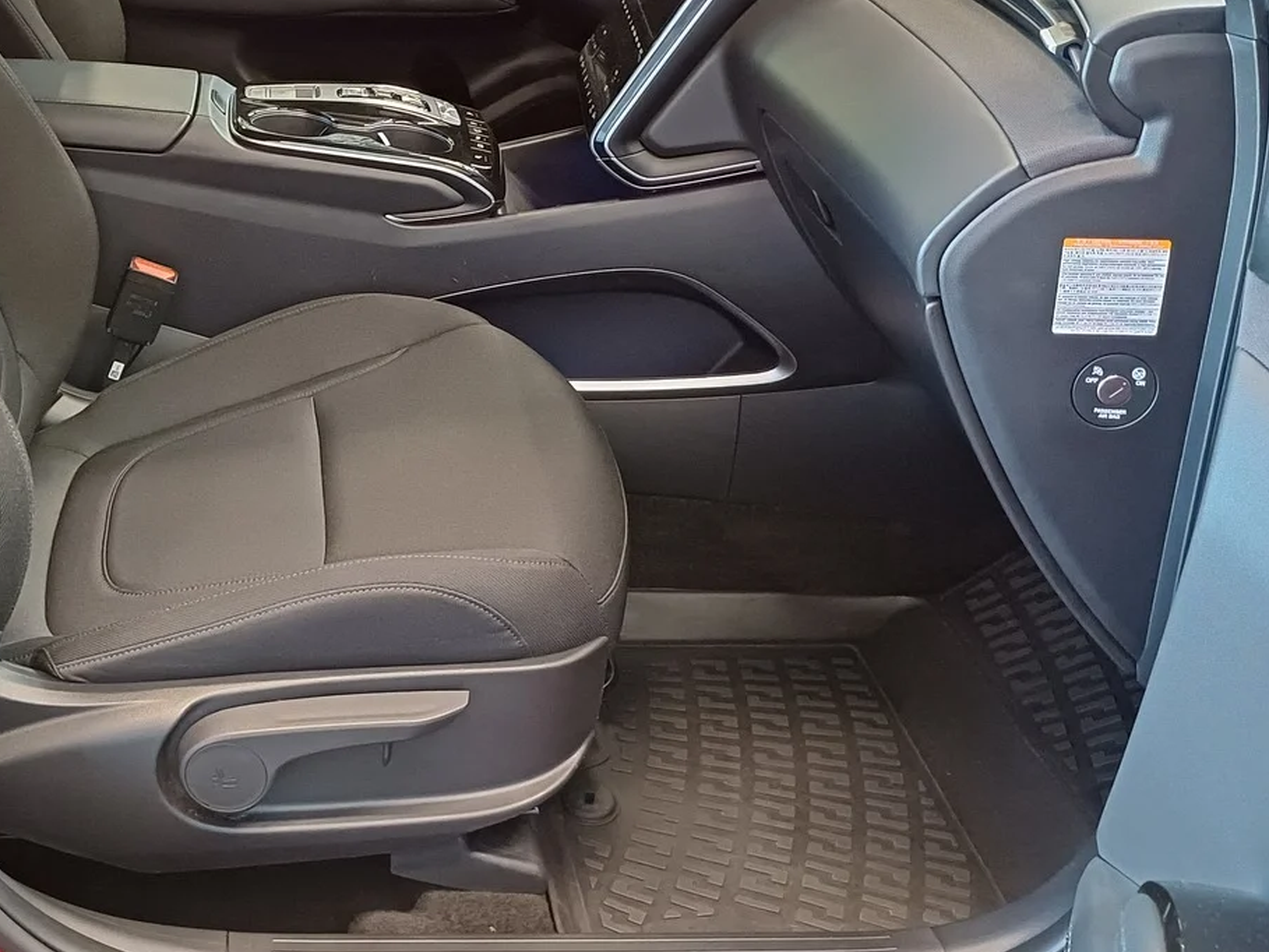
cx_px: 364
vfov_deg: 32.4
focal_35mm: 44
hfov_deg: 42.0
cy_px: 268
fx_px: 1613
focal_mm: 4.65
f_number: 1.8
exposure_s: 1/20
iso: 1000
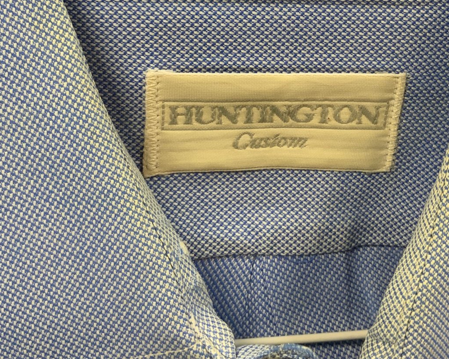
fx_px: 731
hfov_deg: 34.1
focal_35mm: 55
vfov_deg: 26.7
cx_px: 239
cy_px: 38
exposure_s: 1/60
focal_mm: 3
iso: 80
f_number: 1.8
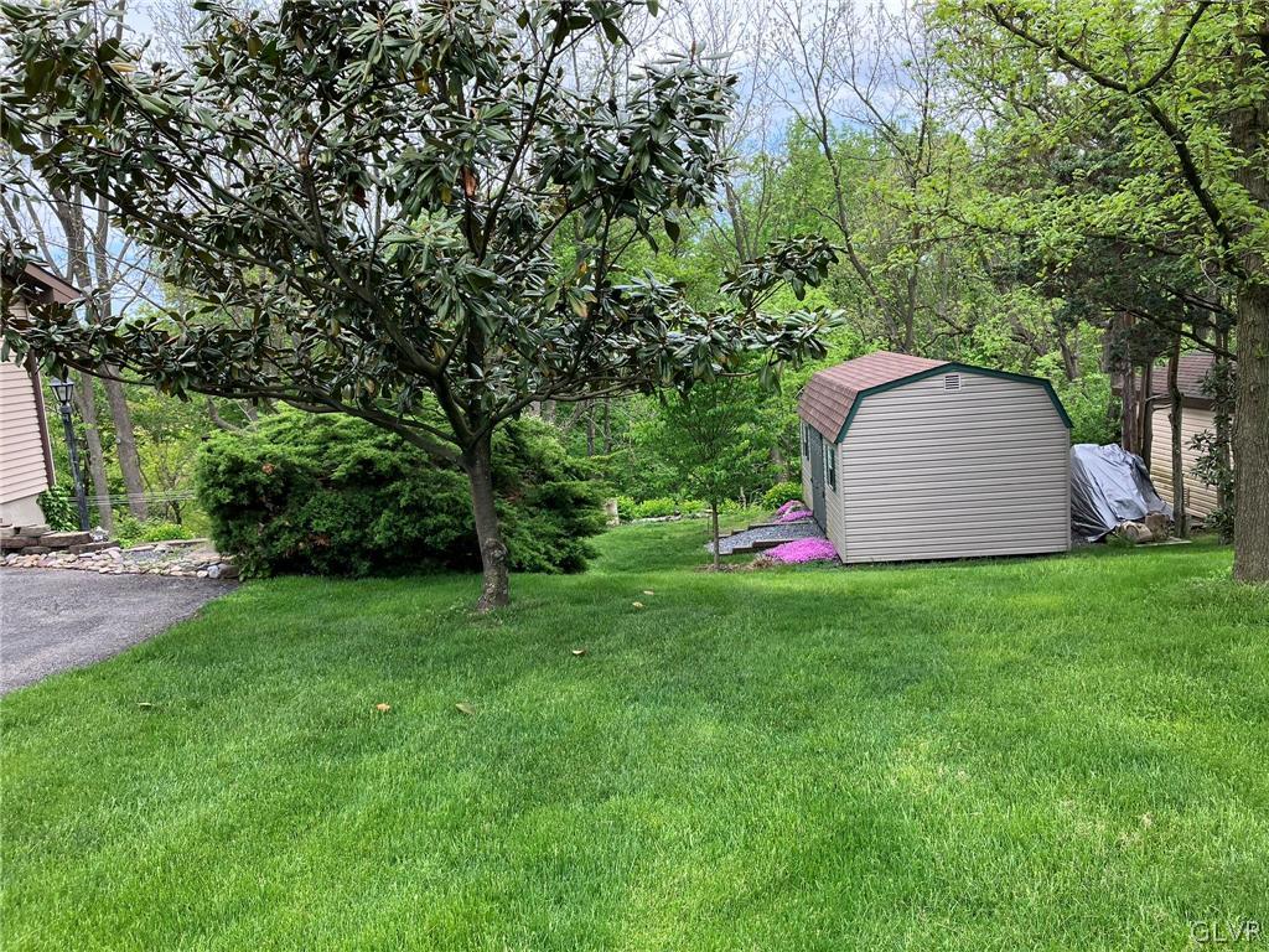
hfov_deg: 63.4
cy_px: 476
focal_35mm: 28
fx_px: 1026
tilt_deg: -9.0
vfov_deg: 49.7
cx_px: 634
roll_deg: +2.5
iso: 32
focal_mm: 3.99
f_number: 1.8
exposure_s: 1/362
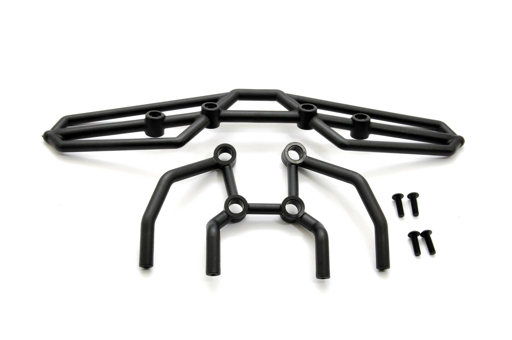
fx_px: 1108
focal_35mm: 78
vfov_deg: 17.4
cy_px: 170
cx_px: 256
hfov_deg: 26.0
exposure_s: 1/60
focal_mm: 52
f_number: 20
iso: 400
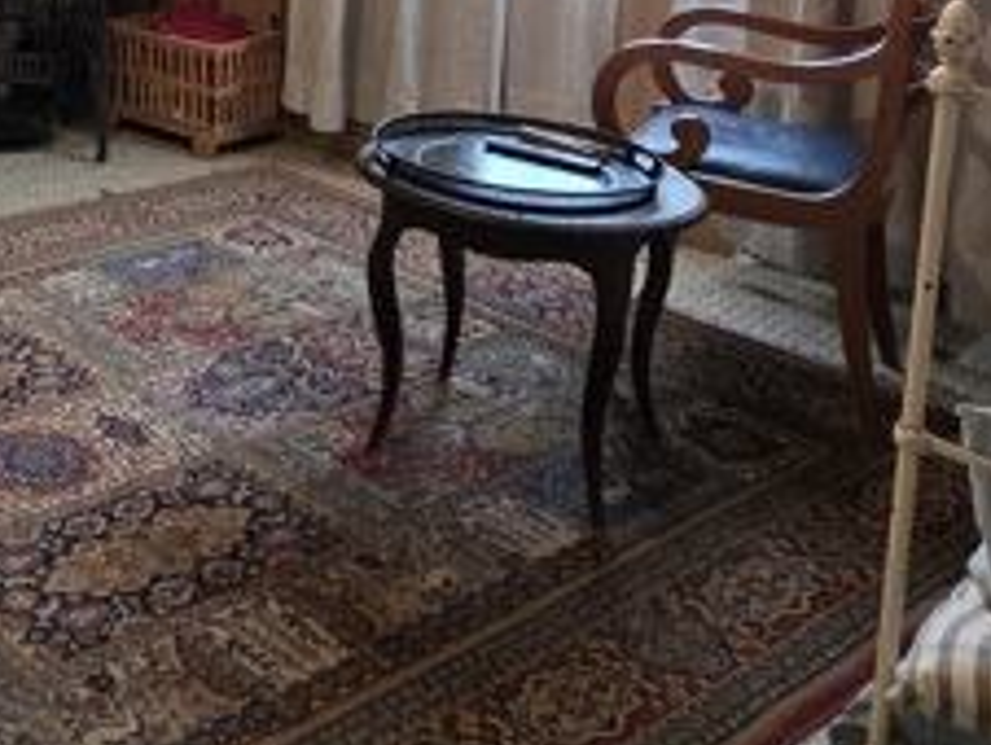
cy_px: -145
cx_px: -35
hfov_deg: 36.4
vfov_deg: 27.8
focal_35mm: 46
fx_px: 1318
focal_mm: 2.2
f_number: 1.9
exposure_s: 1/50
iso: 500
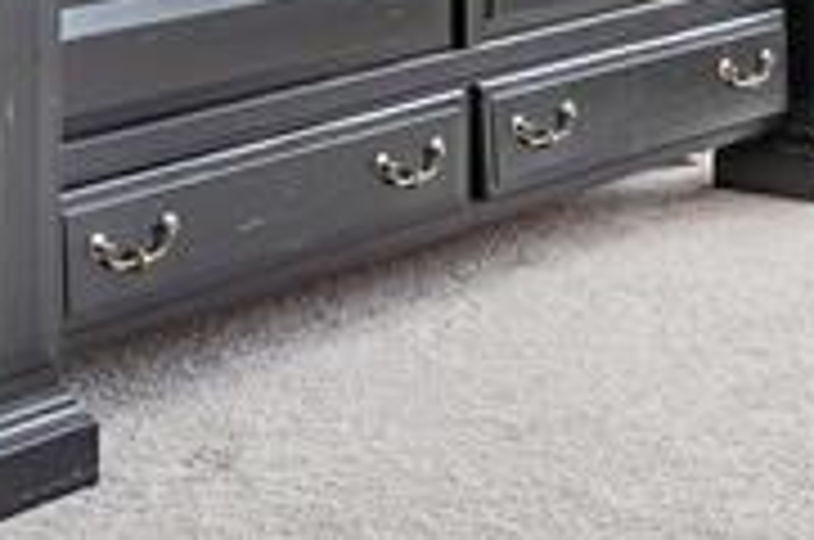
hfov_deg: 17.2
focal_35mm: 119
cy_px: -472
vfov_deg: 10.7
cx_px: 589
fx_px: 2686
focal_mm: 14
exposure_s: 1/13
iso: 100
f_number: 9
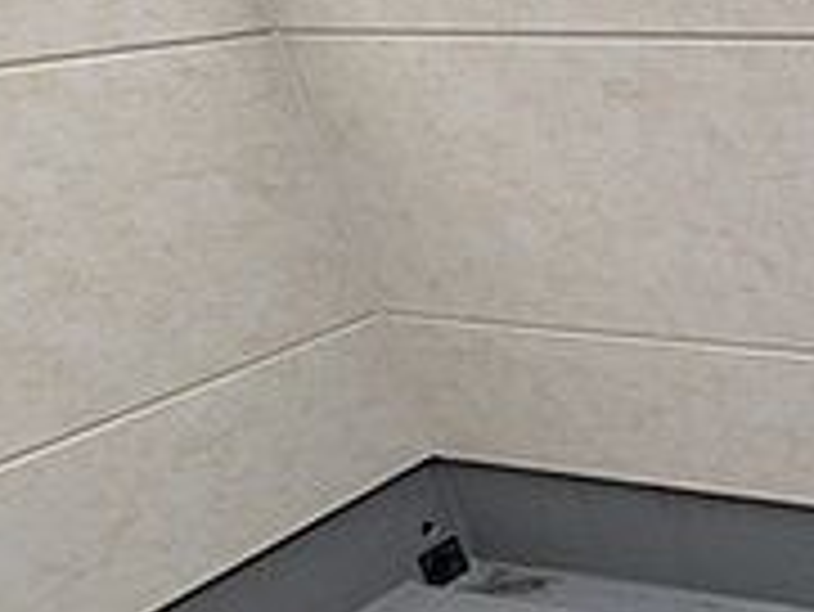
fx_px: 1129
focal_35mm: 48
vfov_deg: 27.9
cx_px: 1061
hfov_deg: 30.9
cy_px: 655
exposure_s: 1/120
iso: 52
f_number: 2.2
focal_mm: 1.83
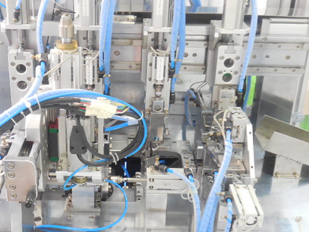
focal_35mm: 55
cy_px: 98
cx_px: 122
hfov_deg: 34.8
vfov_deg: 26.5
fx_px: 491
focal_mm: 7.8
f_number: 4.5
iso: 500
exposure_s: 1/8
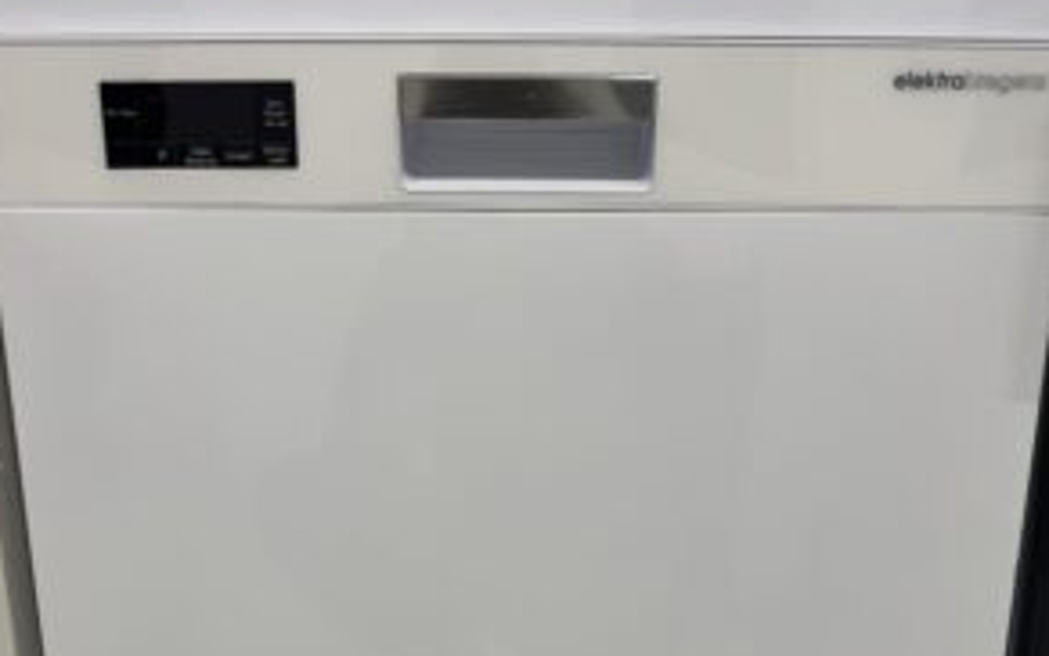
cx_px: 515
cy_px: 616
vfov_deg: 33.9
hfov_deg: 55.3
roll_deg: -0.8
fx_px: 1001
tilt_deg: -14.4
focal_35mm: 35
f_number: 1.78
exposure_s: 1/121
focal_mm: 6.76
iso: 100
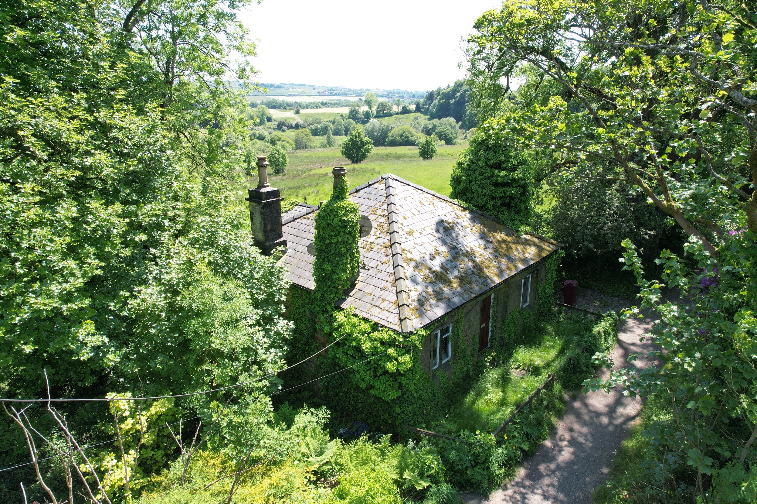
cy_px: 252
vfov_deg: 57.2
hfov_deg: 78.6
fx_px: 463
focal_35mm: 22
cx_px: 378
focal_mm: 8.38
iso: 100
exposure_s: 1/500
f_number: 2.8
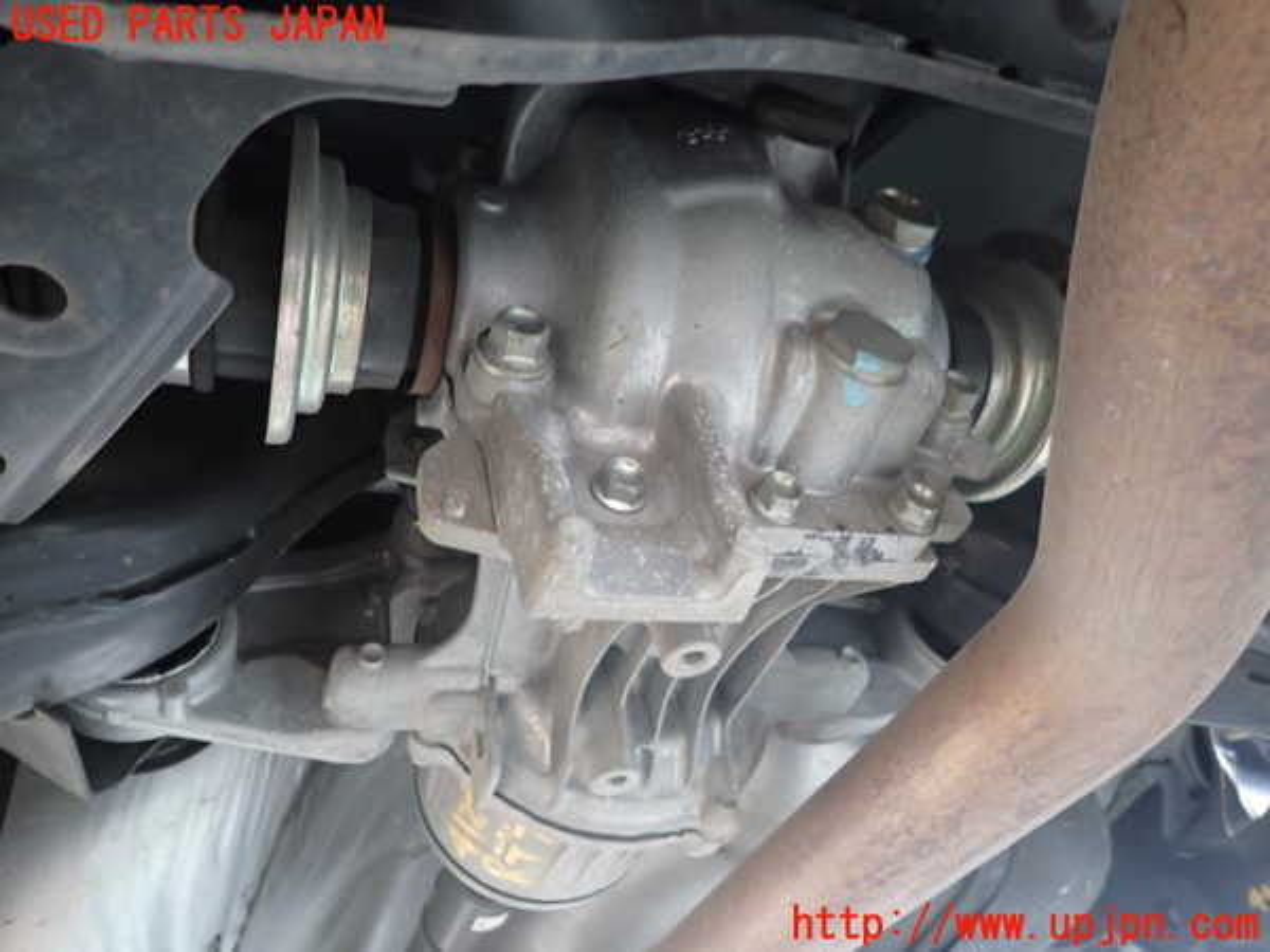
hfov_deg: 69.4
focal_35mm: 25
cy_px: 476
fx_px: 917
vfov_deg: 54.9
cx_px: 635
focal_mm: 4.5
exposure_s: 1/30
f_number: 2
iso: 320
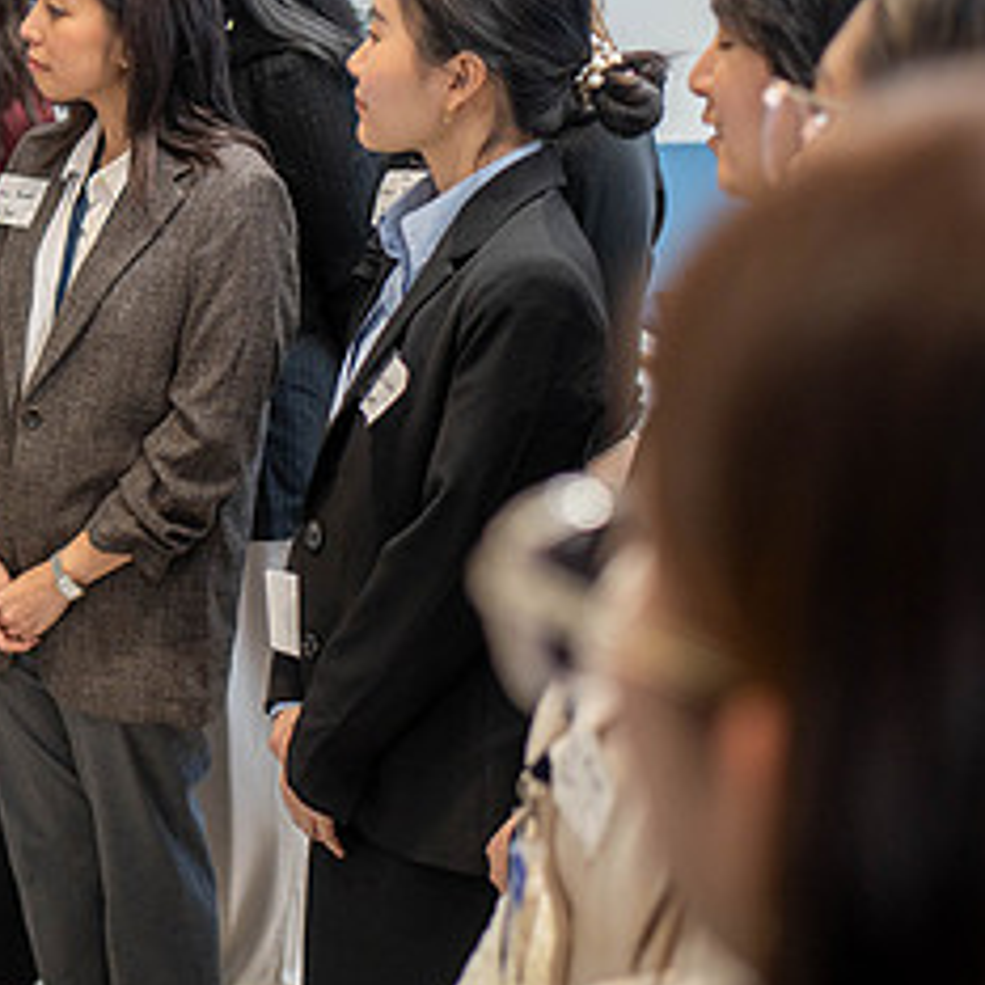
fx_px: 2447
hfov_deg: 21.6
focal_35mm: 76
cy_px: 284
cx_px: -81
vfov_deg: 22.6
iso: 500
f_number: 2
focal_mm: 35
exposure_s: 1/400
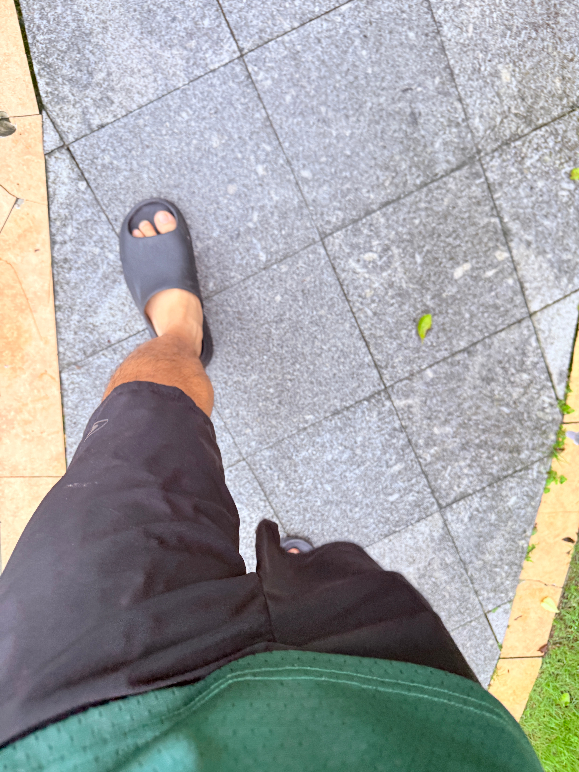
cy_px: 386
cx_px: 290
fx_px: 535
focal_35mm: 24
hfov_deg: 56.8
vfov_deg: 71.6
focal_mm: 6.76
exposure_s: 1/121
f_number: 1.78
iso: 100
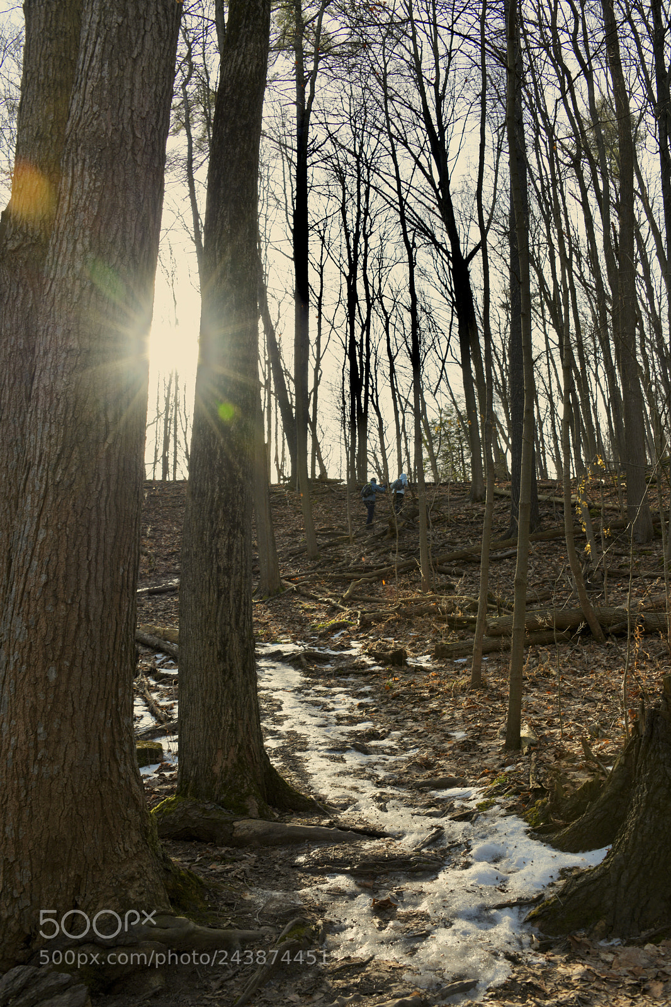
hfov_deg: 46.4
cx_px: 336
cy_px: 504
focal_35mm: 28
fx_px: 783
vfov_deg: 65.5
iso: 100
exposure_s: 1/100
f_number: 9
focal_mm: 28
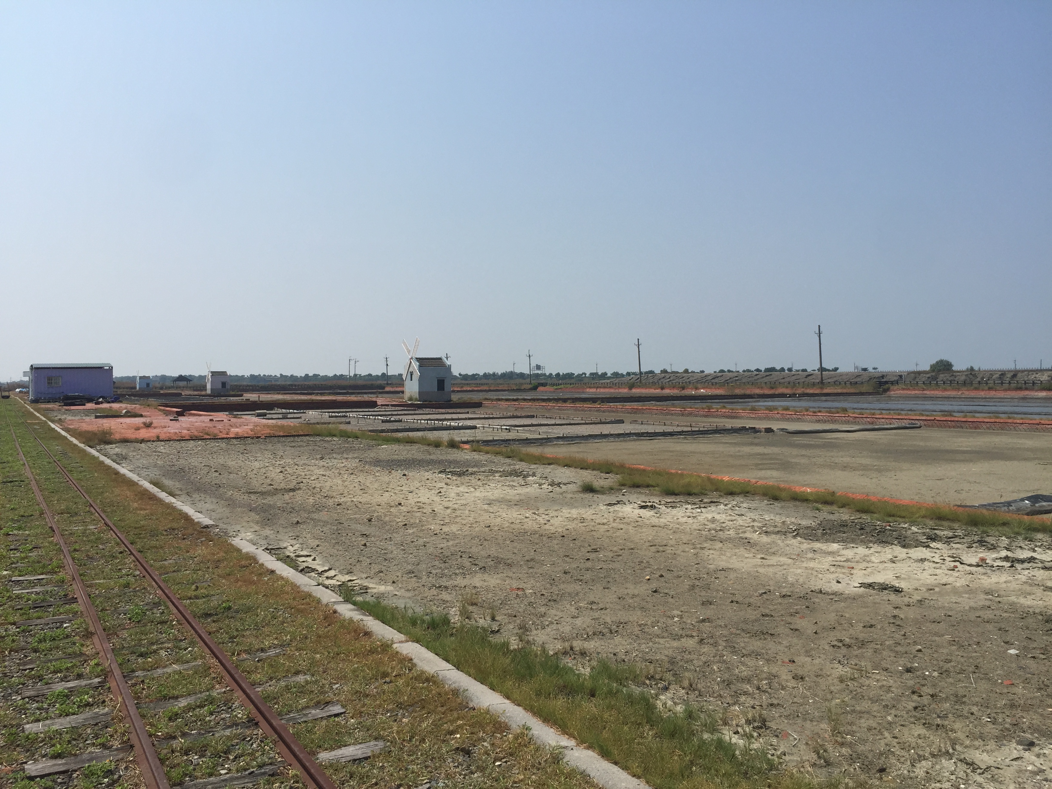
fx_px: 881
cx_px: 526
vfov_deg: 48.2
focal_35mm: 29
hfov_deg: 61.7
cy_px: 394
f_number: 2.2
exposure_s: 1/3968
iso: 32
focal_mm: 4.15
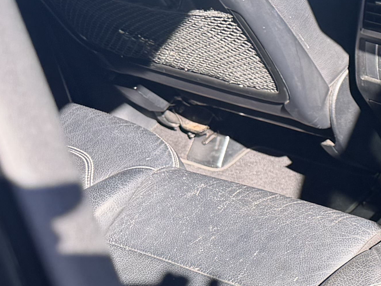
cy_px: 169
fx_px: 1145
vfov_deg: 14.2
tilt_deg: -35.7
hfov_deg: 15.9
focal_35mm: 104
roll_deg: +1.3
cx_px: 695
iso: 80
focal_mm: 6.76
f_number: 1.78
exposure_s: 1/353
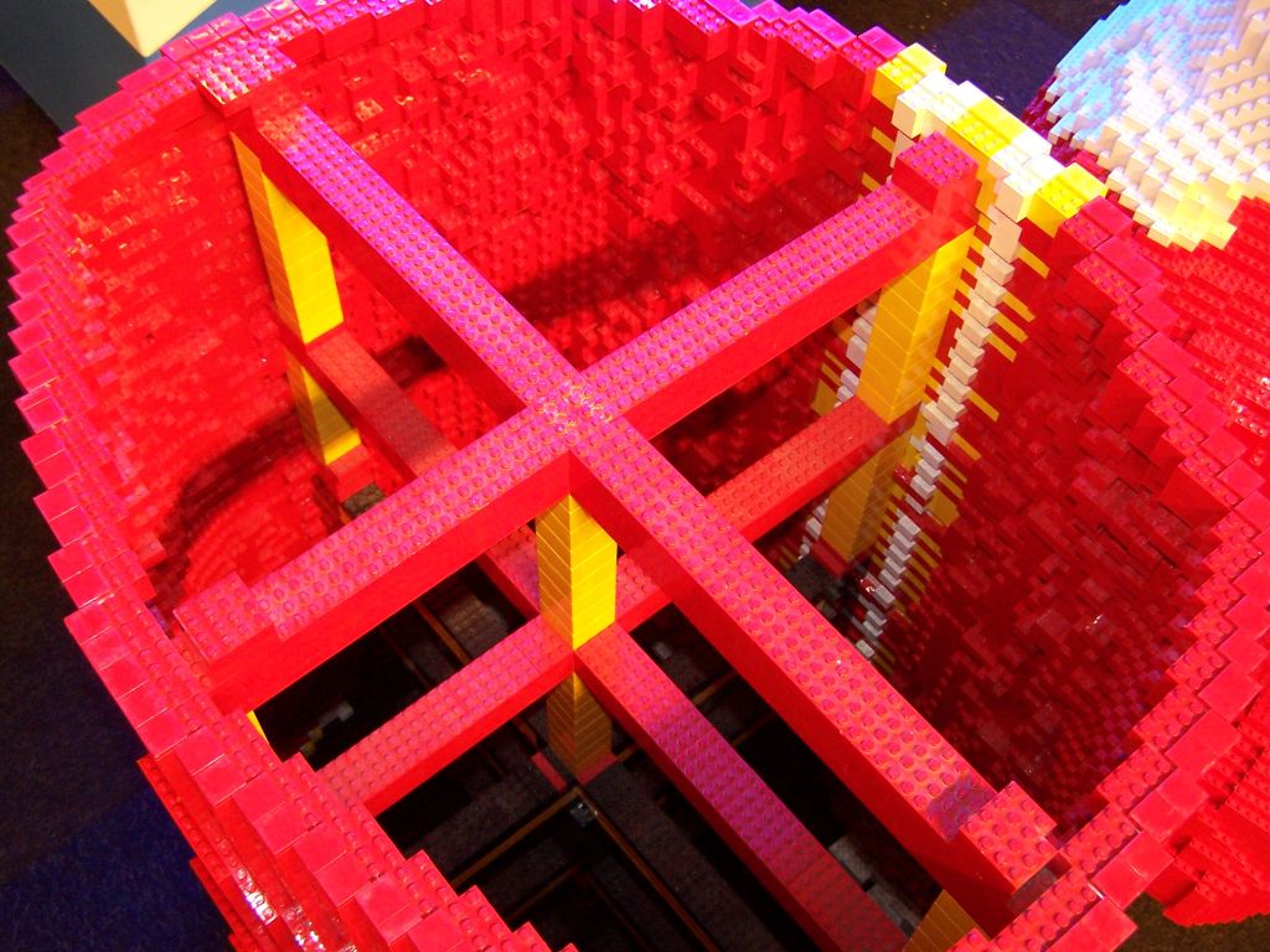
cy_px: 476
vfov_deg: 37.7
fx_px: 1394
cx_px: 635
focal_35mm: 38
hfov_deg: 49.0
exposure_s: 1/2
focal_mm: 6.3
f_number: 2.8
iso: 140
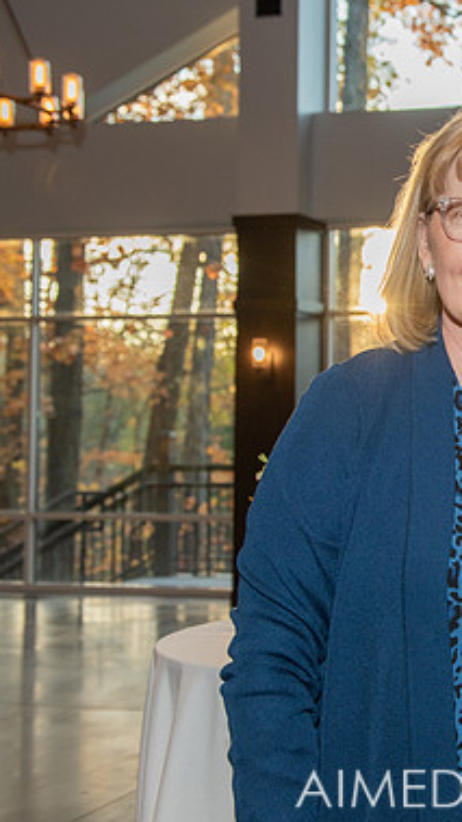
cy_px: 391
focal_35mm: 59
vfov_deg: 35.4
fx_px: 1286
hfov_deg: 18.9
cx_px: 601
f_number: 4
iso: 640
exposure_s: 1/250
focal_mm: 34
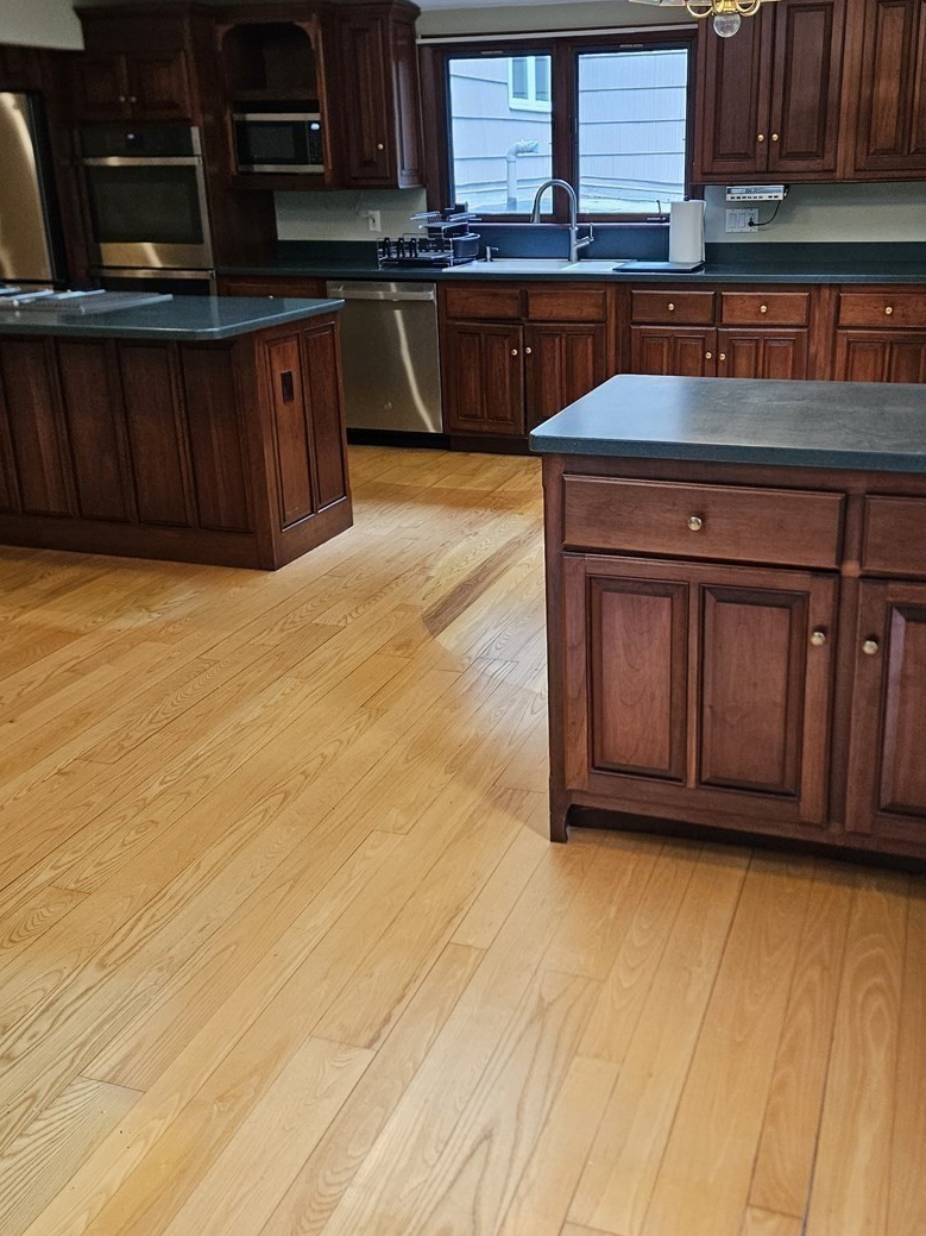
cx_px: 528
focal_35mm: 34
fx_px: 1213
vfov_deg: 53.9
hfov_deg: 41.7
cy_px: 576
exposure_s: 1/120
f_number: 1.8
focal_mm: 5.4
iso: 250
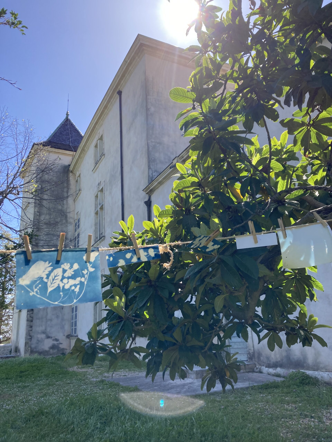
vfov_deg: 63.4
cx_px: 166
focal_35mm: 28
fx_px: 358
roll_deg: +3.5
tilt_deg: +18.7
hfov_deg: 49.7
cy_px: 221
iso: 20
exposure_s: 1/727
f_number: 1.8
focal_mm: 3.99
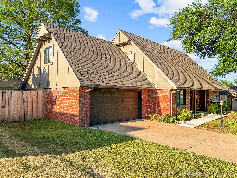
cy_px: 89
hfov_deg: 67.3
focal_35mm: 26
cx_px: 118
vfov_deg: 53.1
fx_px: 178
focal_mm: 5.96
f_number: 1.6
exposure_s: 1/1400
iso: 50
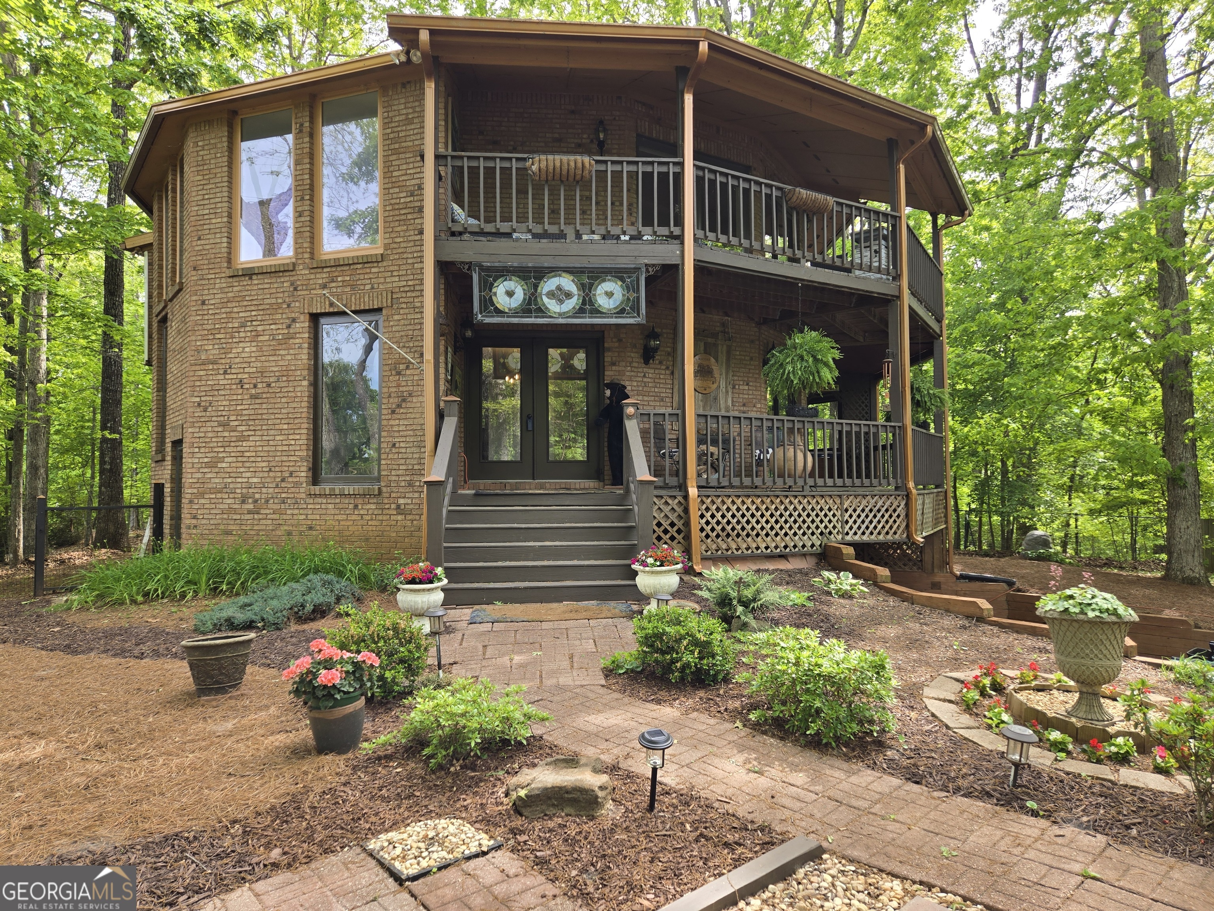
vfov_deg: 58.9
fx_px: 807
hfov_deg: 73.9
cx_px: 607
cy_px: 456
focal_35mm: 23
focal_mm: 5.4
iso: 25
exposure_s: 1/191
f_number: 1.8
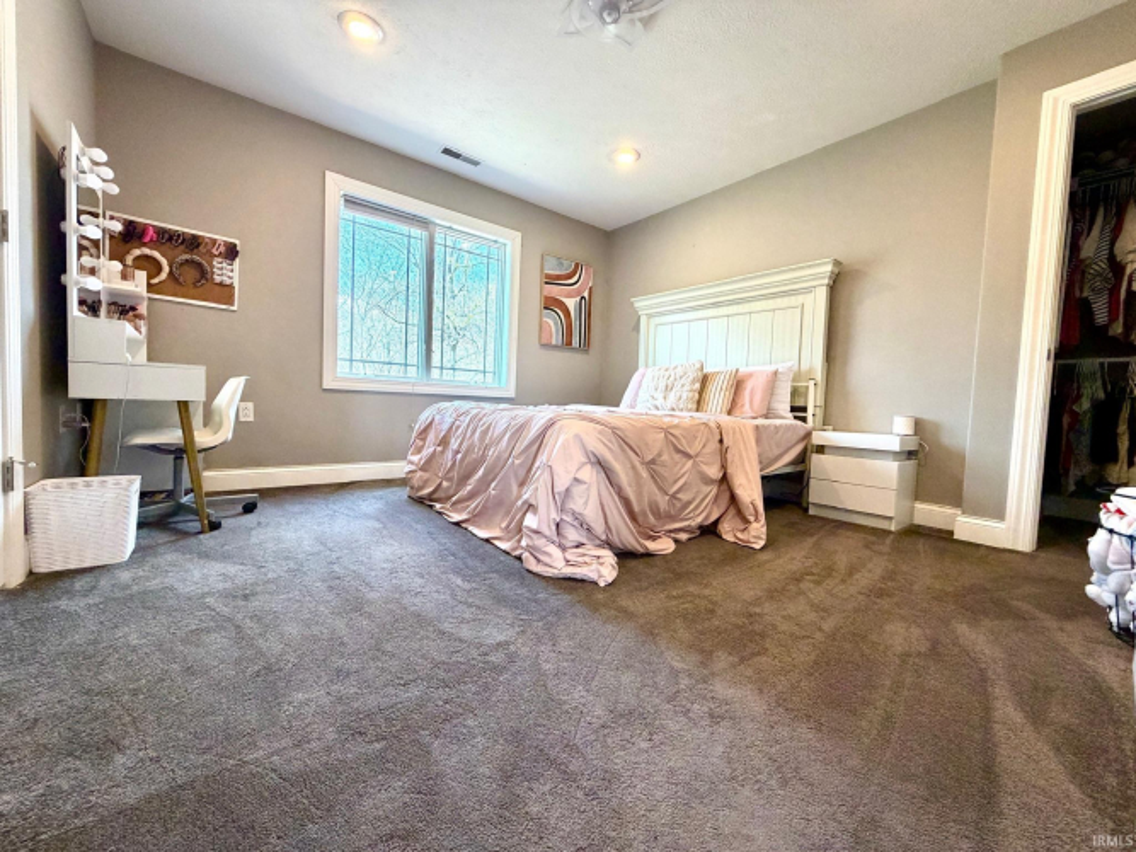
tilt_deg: -2.7
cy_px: 426
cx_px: 568
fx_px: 459
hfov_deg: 102.1
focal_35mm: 14
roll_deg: -1.9
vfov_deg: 85.7
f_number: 2.2
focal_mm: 2.22
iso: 320
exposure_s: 1/102
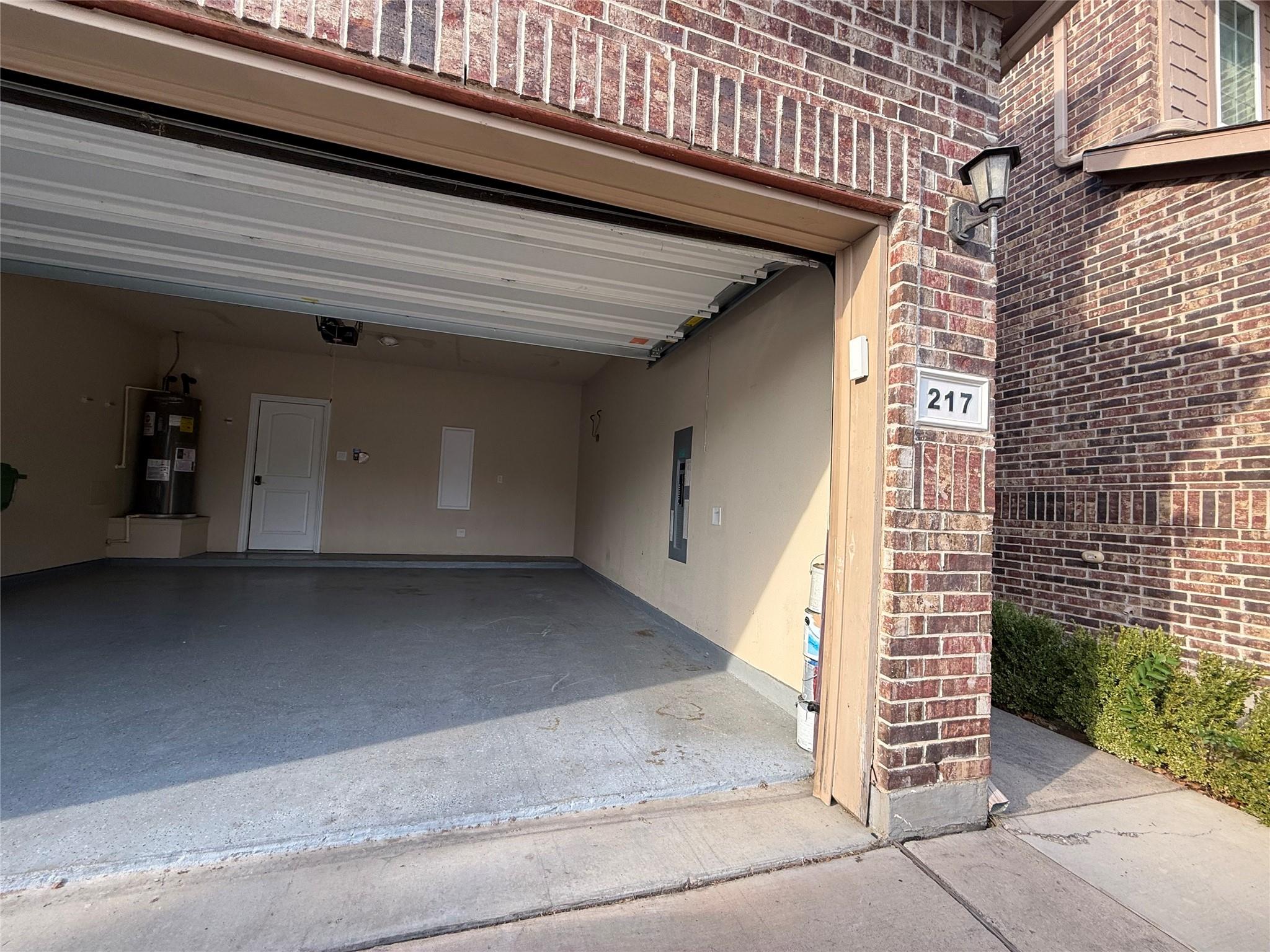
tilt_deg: +2.8
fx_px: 514
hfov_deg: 102.1
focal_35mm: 14
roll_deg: -2.6
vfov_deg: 85.7
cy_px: 476
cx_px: 635
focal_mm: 2.22
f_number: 2.2
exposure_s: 1/266
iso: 50
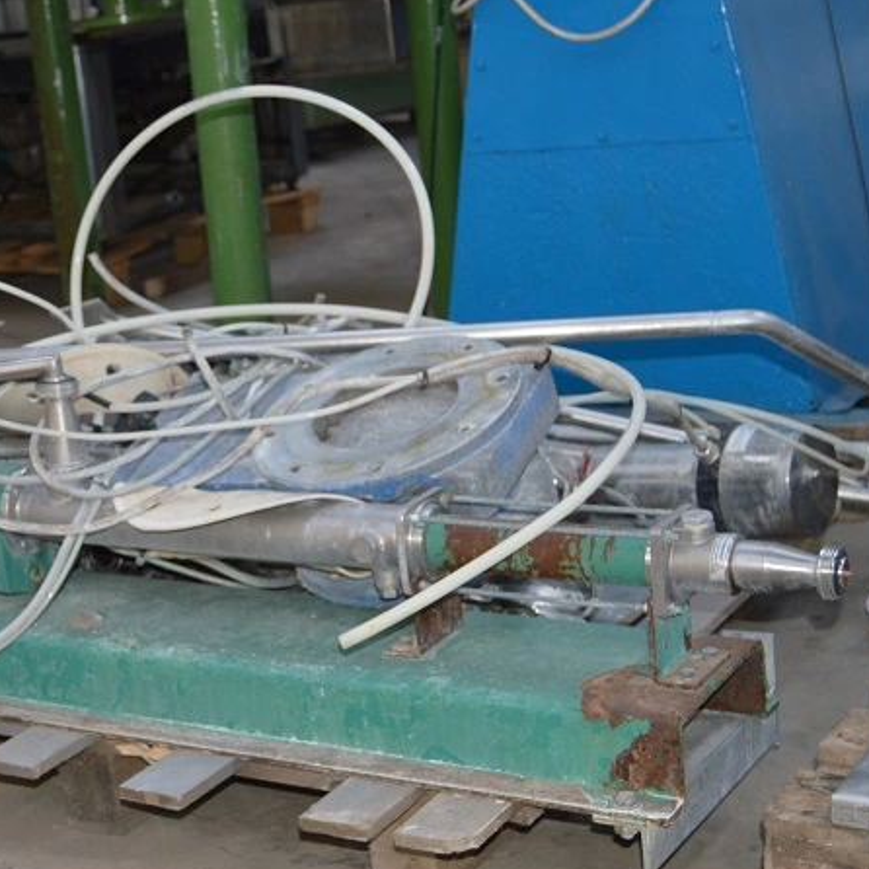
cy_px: 548
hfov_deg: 25.3
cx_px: 184
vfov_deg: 25.6
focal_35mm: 67
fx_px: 1903
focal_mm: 26
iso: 560
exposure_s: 1/60
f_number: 4
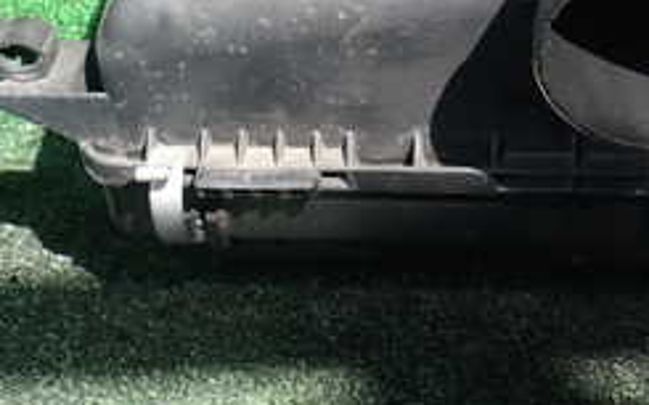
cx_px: 625
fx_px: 1379
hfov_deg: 25.4
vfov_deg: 15.7
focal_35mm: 78
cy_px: -148
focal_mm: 5.4
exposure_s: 1/160
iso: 100
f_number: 3.2
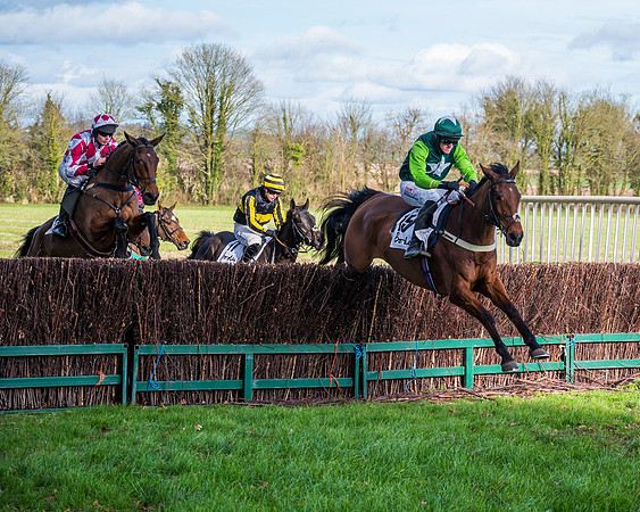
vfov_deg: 14.4
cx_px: 508
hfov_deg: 17.9
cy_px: 234
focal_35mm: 107
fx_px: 2020
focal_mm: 70
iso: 250
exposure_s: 1/1250
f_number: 4
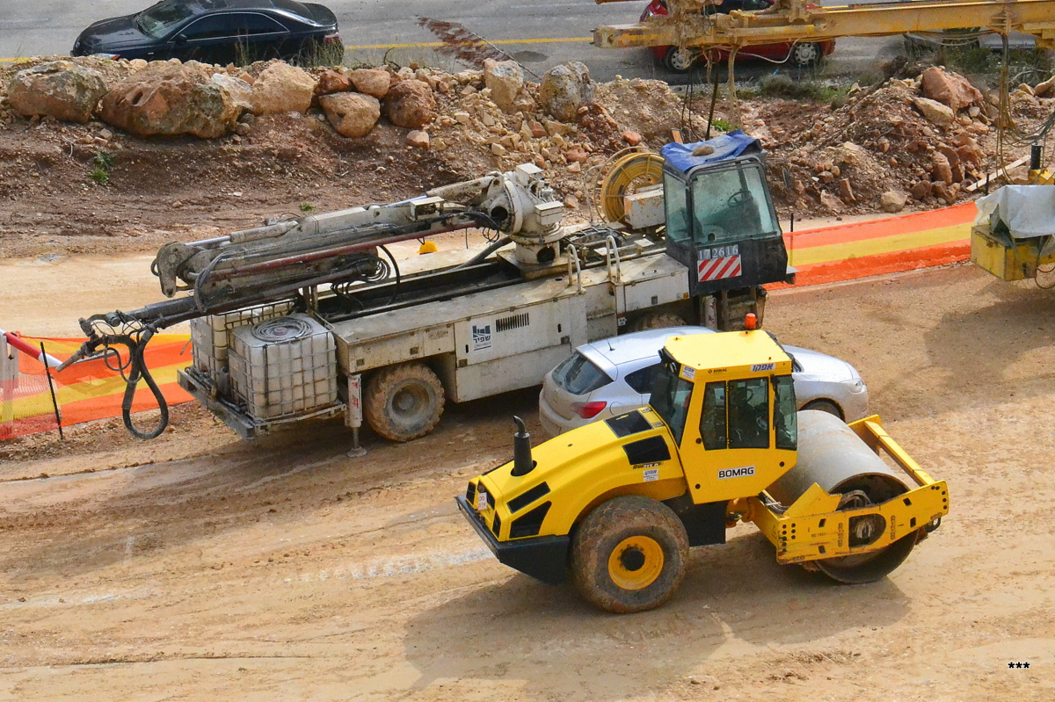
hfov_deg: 13.0
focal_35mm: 158
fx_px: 4613
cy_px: 351
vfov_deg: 8.7
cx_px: 528
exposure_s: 1/2000
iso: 3200
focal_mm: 105
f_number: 14
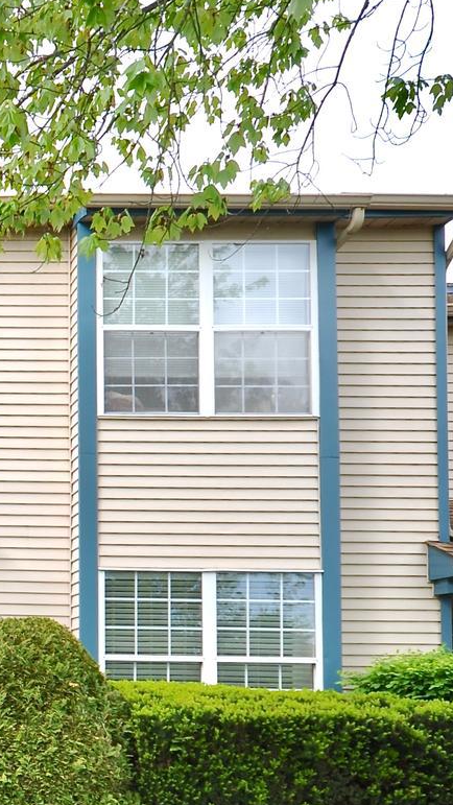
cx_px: -348
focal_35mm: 50
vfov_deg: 39.8
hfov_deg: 18.8
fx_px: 1067
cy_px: 632
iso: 100
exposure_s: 1/200
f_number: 6.3
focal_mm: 12
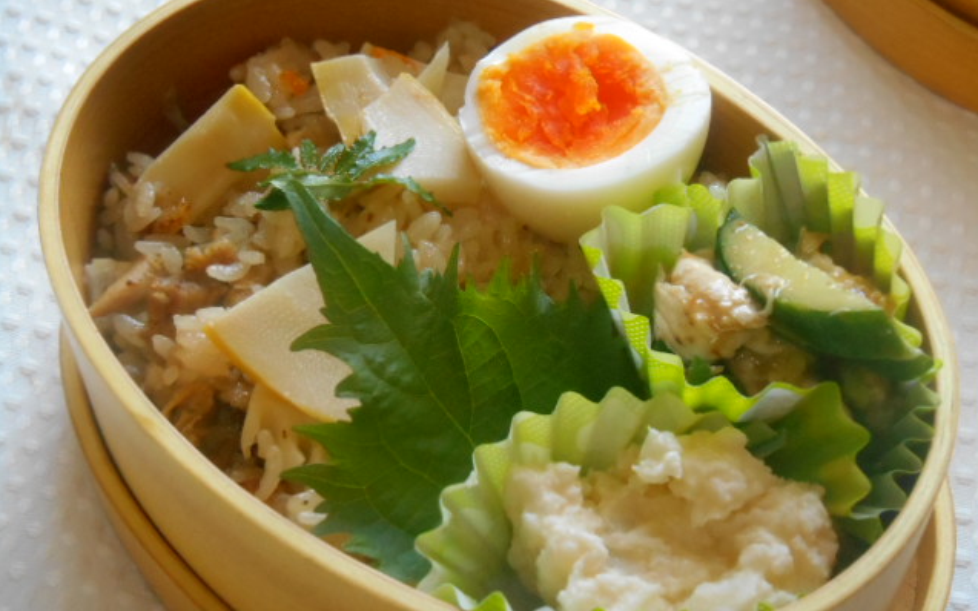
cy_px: 329
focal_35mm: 65
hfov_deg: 31.5
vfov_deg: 20.0
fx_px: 1732
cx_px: 488
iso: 800
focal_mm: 10.9
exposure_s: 1/80
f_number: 4.4
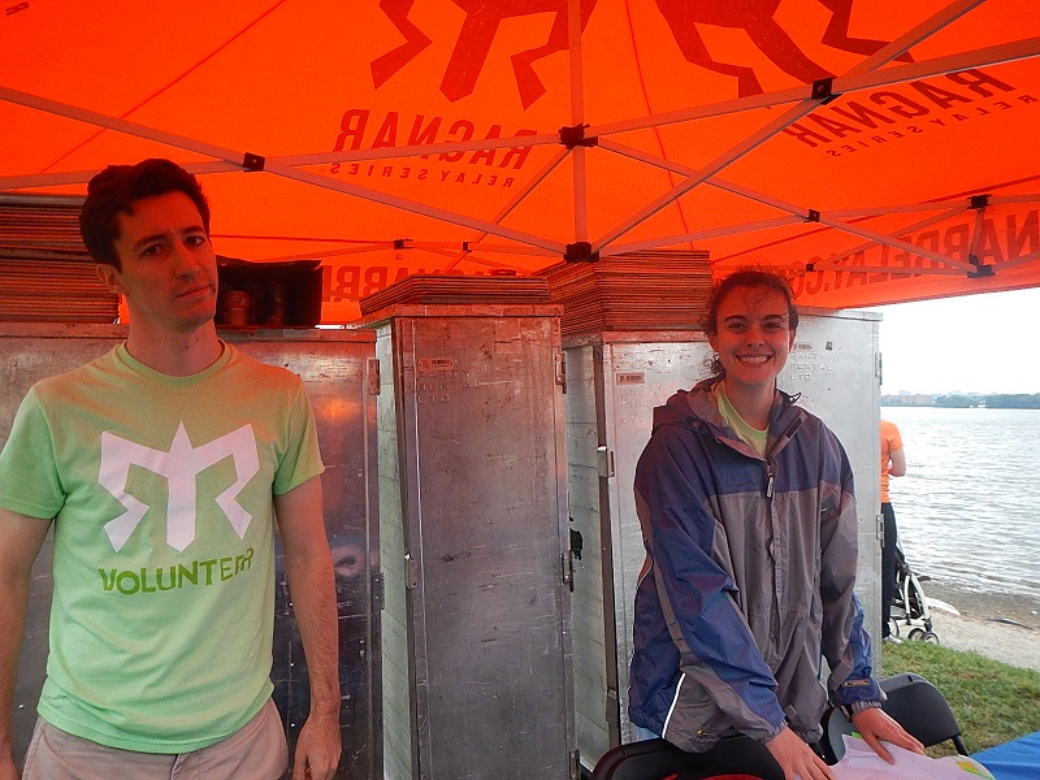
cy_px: 390
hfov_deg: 63.4
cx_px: 520
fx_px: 841
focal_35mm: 28
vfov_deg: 49.7
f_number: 3.9
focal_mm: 5
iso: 280
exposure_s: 1/250
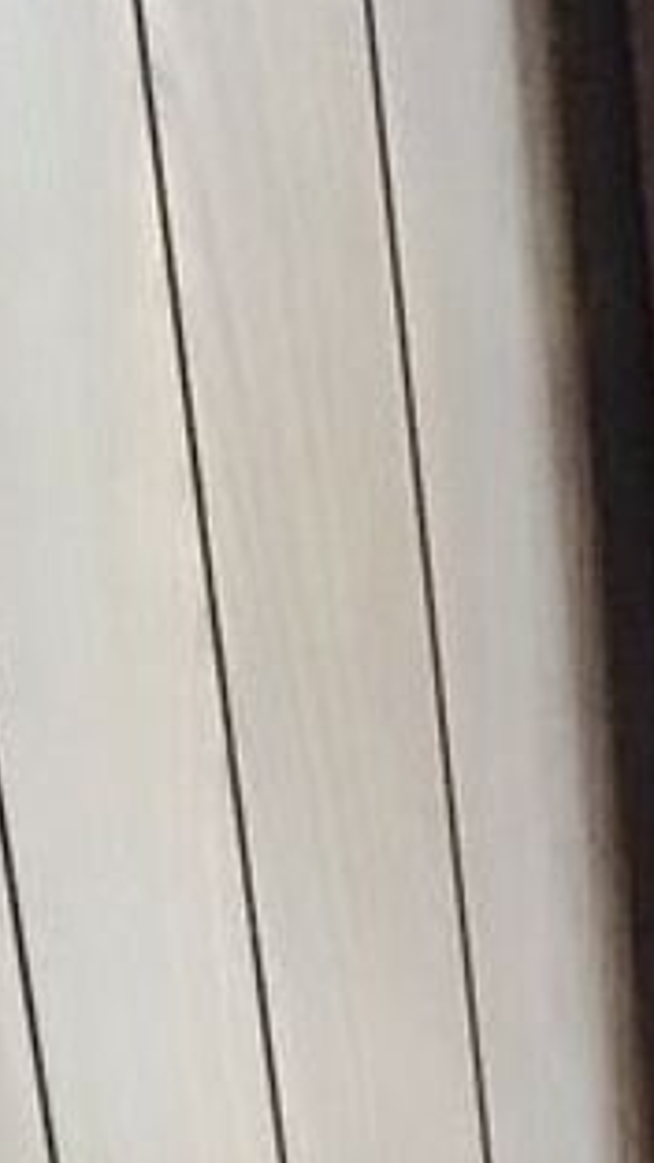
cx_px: 450
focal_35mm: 144
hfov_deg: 8.4
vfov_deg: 13.2
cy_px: 2190
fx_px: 4441
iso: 200
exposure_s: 1/25
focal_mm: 3.3
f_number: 2.4
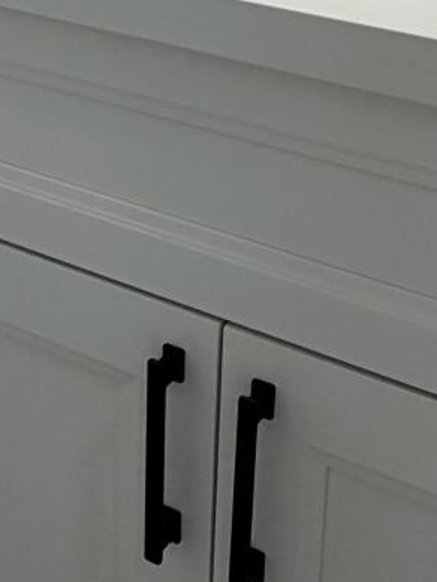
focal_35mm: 72
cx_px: 111
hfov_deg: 20.3
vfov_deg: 24.6
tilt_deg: -12.5
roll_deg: -0.5
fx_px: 1211
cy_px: -106
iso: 64
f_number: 2.2
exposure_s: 1/120
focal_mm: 2.22
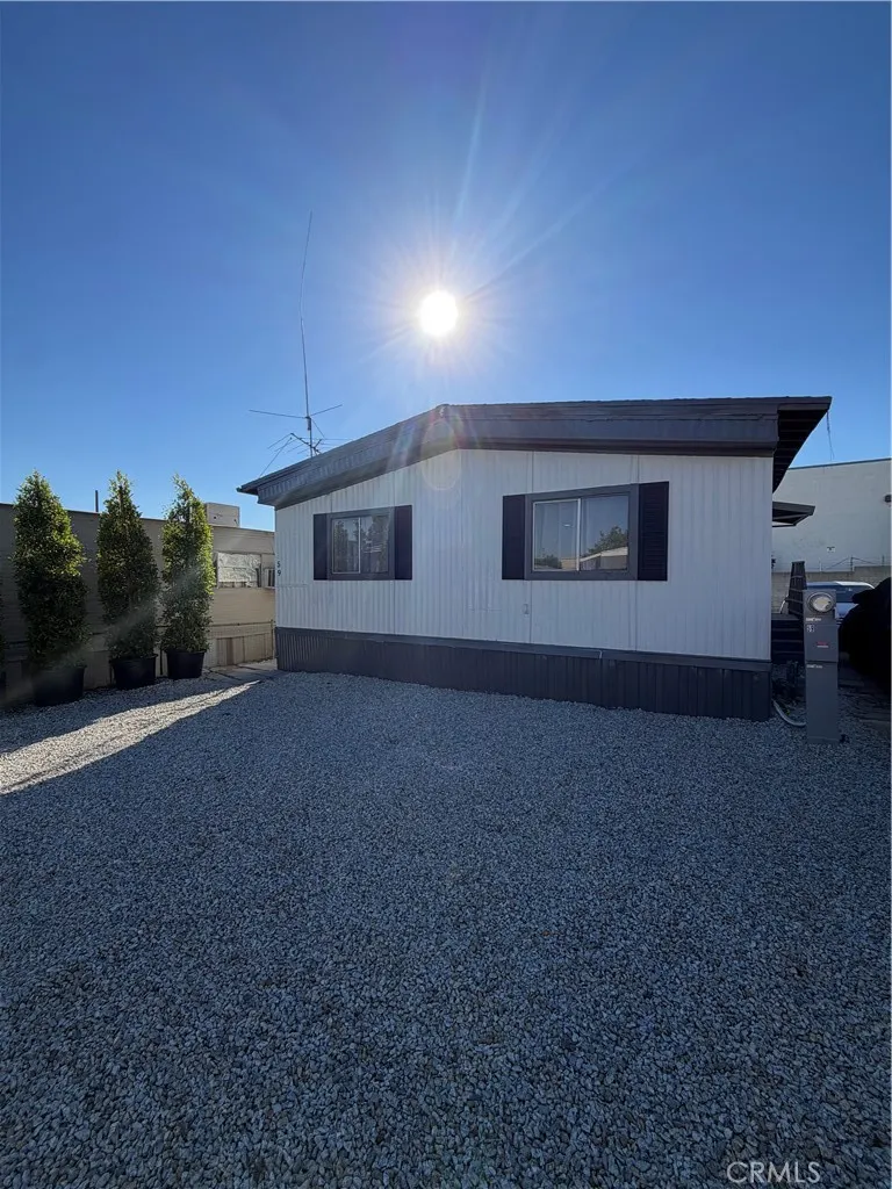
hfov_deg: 85.7
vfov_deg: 102.1
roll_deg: +0.1
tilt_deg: -2.1
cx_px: 446
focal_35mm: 14
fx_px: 481
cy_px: 594
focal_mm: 2.22
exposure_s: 1/830
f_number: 2.2
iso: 25
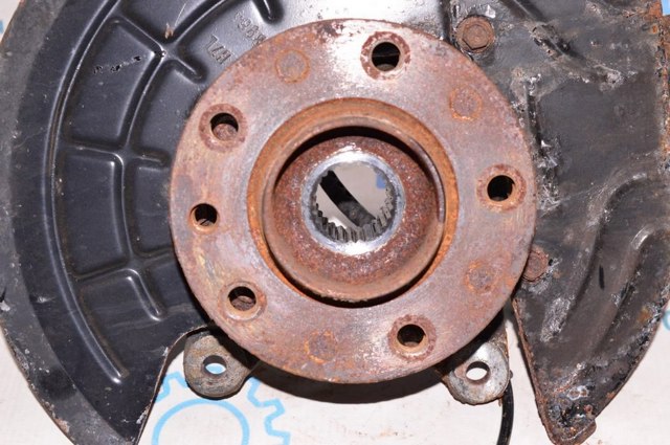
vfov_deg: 20.1
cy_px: 222
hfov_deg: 29.9
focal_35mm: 68
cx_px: 335
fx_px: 1255
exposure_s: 1/160
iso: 1600
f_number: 8
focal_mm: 45
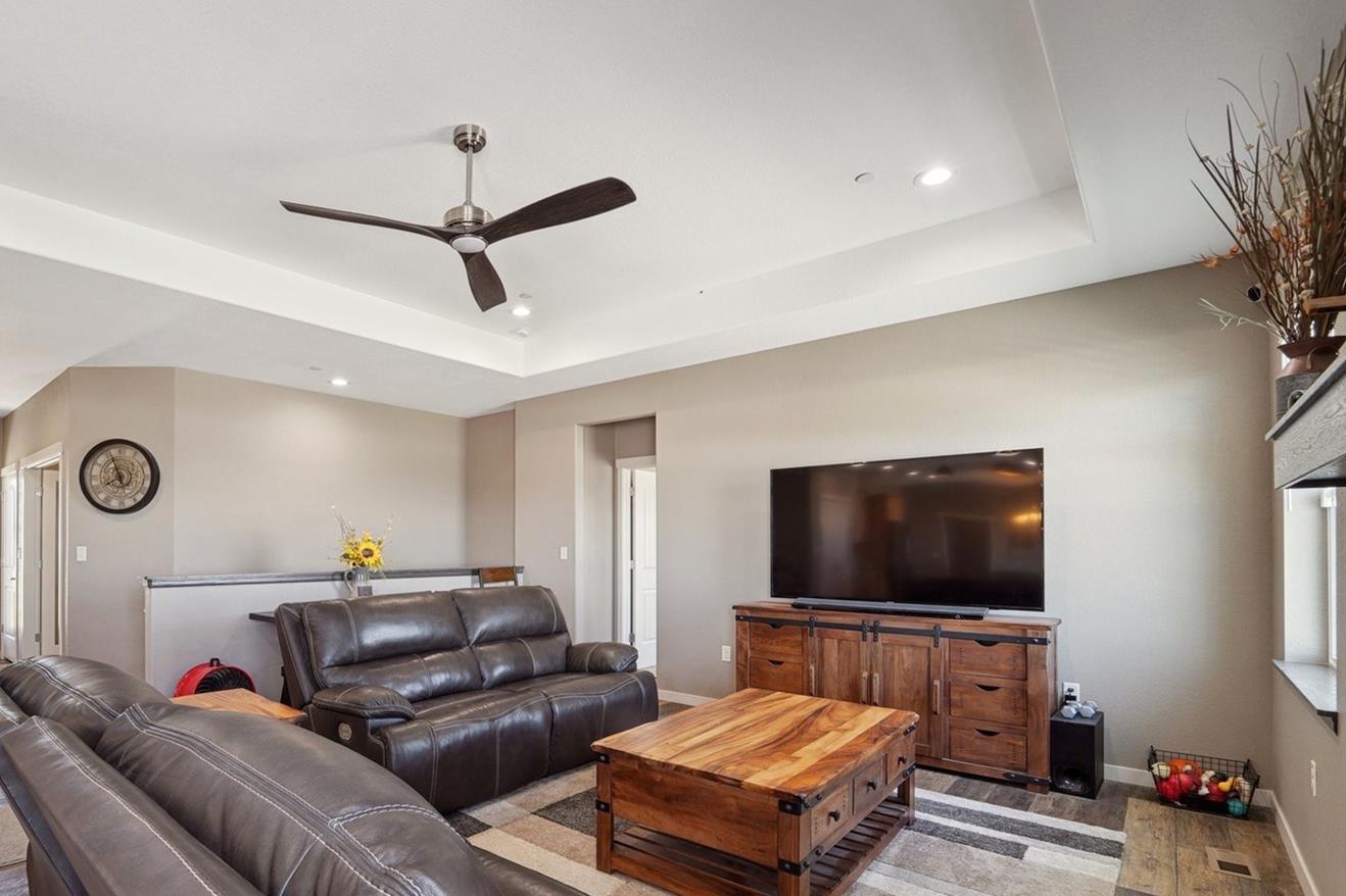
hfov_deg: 92.1
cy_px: 530
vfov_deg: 69.8
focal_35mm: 17
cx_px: 539
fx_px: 635
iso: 400
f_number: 11
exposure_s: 1/8
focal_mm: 14
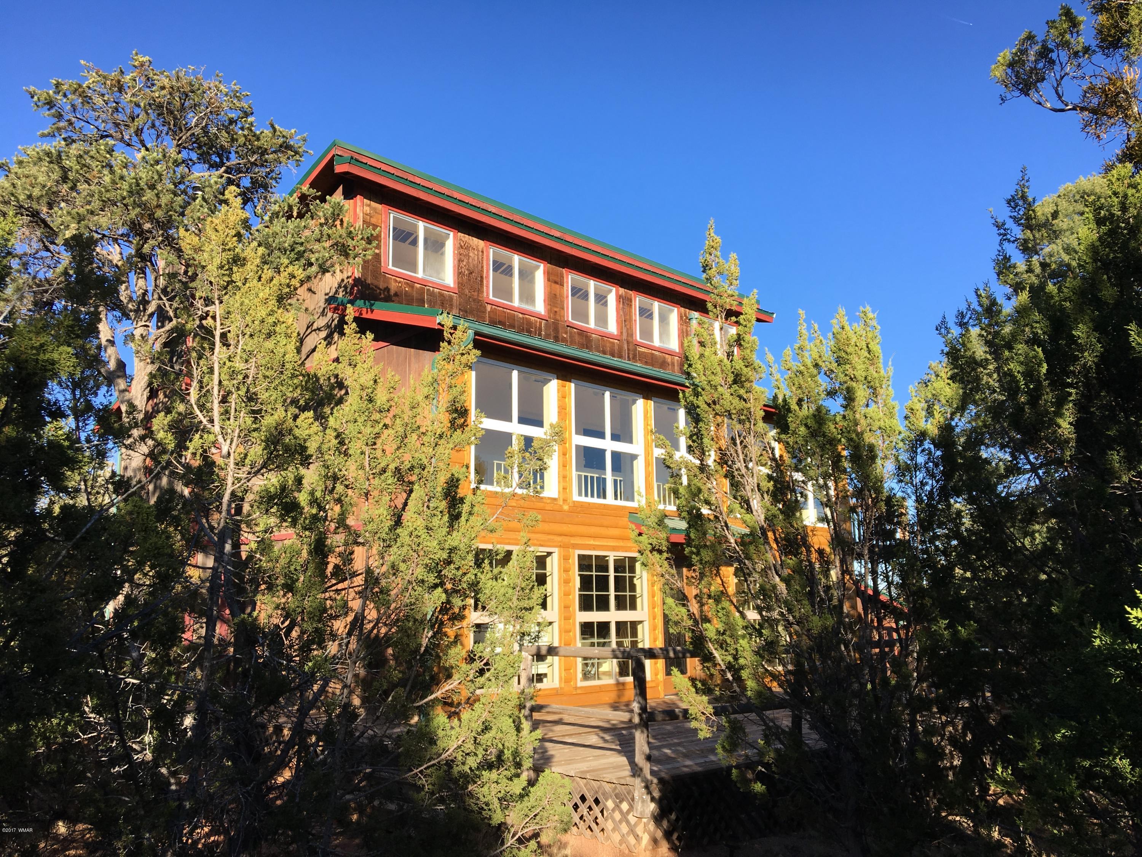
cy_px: 428
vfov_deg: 48.2
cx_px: 571
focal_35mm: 29
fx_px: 957
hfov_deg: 61.7
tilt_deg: +11.4
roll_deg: +0.2
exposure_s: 1/732
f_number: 2.2
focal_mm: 4.15
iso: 25
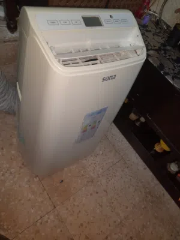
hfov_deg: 54.9
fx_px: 173
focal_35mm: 25
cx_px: 90
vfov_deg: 69.4
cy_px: 120
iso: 100
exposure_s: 1/50
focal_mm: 4.6
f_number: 2
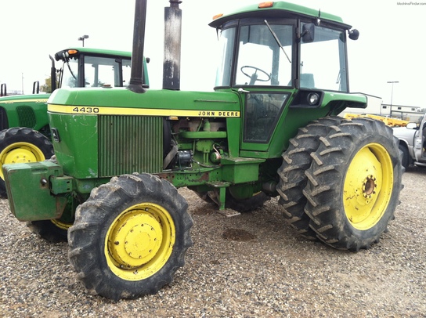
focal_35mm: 35
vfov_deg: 40.6
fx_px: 430
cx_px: 213
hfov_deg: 52.7
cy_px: 159
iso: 80
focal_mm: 3.85
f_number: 2.8
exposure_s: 1/255
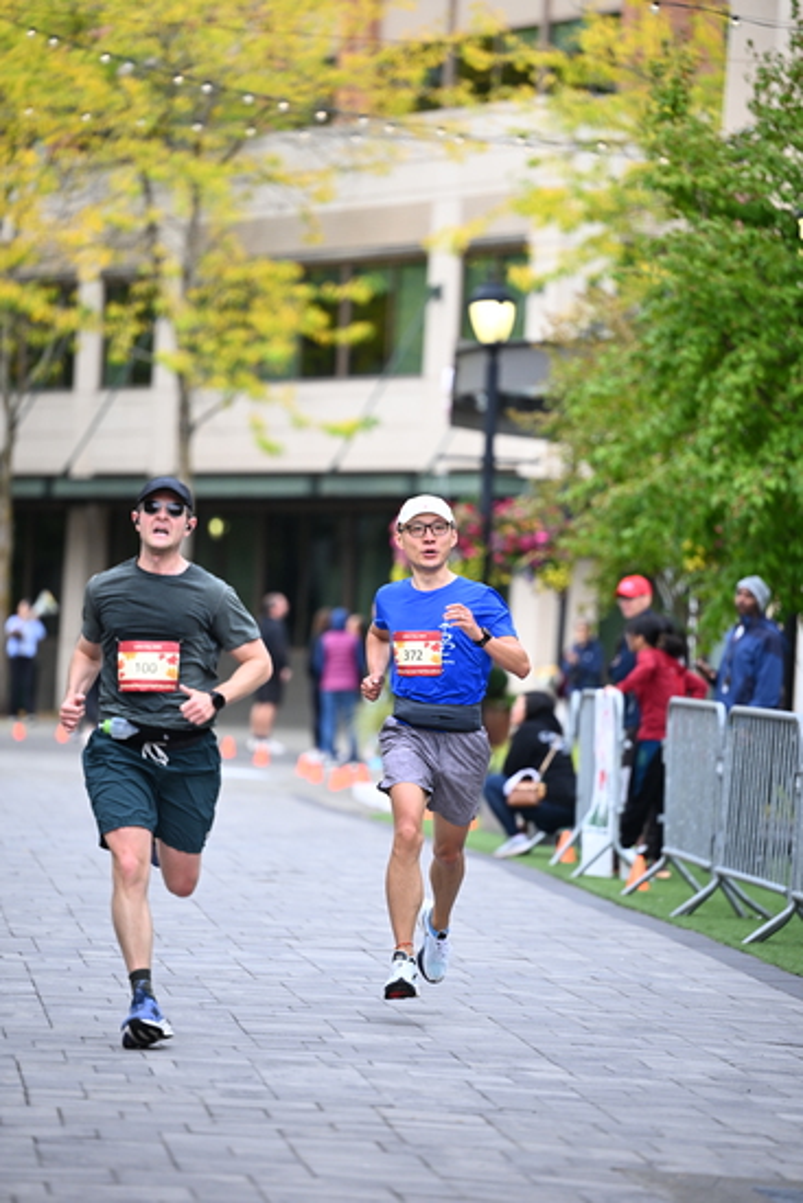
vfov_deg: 11.7
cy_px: 602
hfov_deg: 7.9
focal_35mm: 175
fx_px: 5851
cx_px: 402
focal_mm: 175
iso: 1000
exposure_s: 1/1600
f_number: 2.8
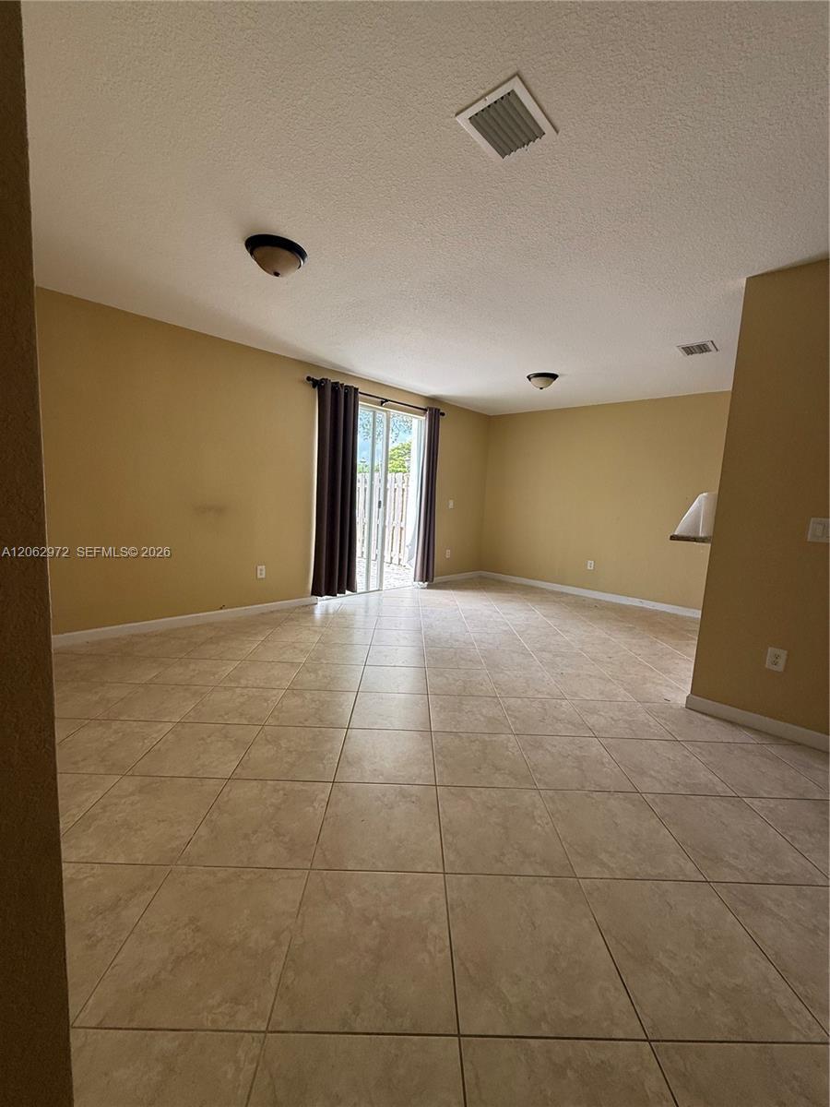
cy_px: 554
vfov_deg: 102.1
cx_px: 415
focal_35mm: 14
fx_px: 448
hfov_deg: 85.7
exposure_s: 1/201
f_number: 2.2
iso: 64
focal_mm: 2.22
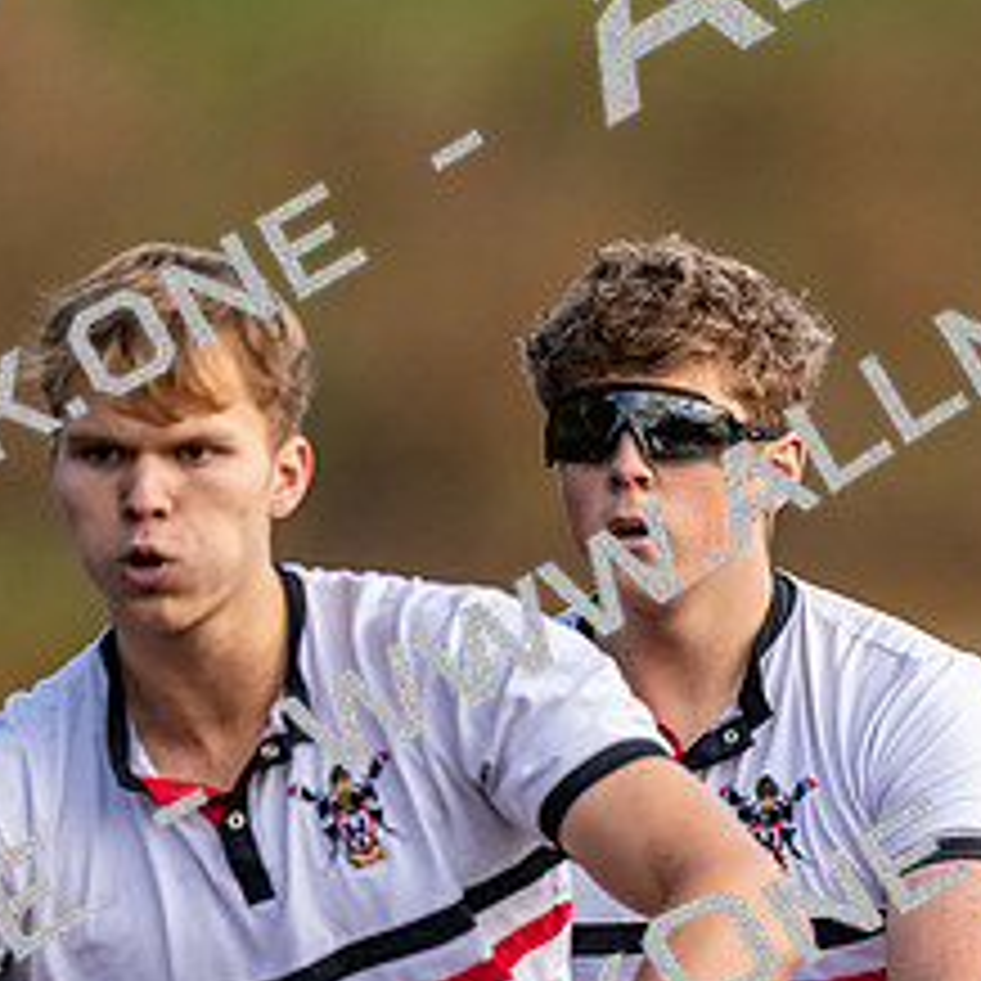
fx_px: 43605
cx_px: 837
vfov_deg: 1.3
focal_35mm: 1360
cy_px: 785
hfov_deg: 1.3
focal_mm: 600
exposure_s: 1/2500
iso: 900
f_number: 4
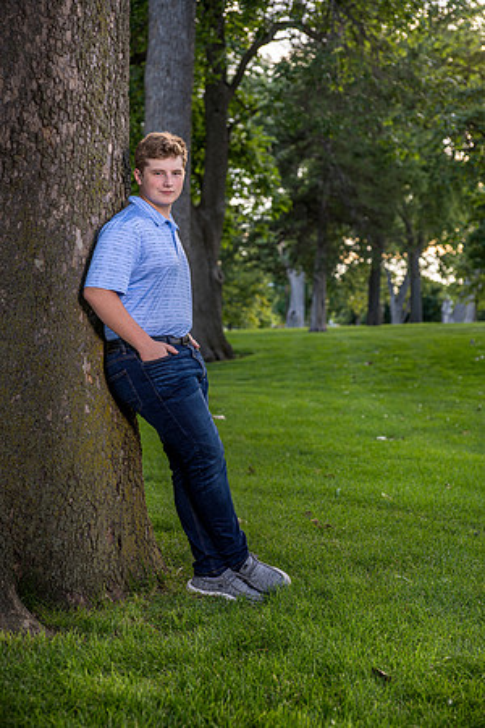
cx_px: 242
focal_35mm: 60
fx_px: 1212
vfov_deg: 33.4
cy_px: 364
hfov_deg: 22.6
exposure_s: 1/160
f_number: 3.5
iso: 250
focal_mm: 60
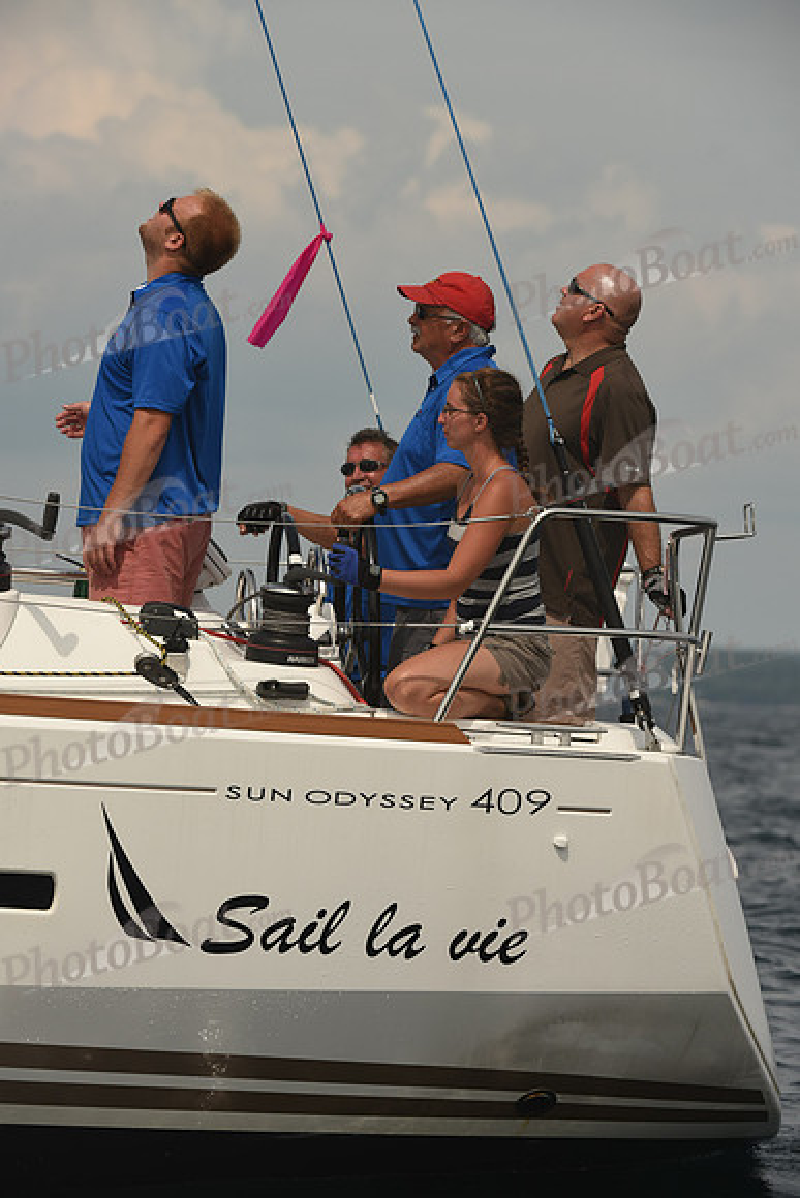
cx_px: 400
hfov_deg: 5.5
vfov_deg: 8.2
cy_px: 599
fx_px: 8328
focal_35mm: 250
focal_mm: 250
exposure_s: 1/1000
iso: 250
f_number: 8
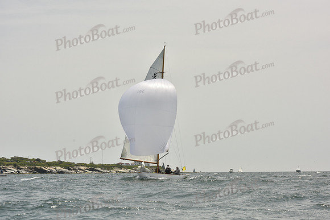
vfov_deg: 18.2
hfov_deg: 27.0
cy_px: 110
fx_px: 688
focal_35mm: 75
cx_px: 165
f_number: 11
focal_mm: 75
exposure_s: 1/1600
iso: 400
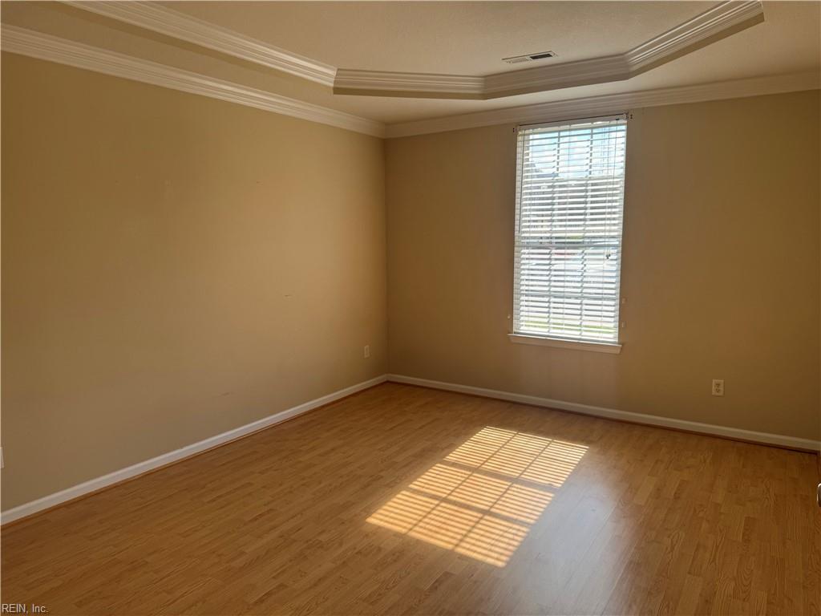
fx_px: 569
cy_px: 308
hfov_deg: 71.6
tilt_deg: -8.9
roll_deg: +0.0
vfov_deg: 56.8
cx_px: 410
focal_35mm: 24
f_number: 1.78
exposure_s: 1/593
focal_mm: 6.76
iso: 80
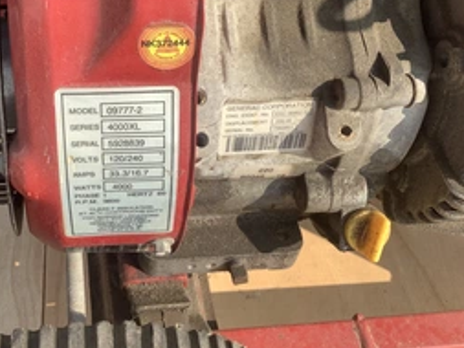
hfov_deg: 38.4
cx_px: 150
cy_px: 123
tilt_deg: -46.8
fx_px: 657
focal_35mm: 49
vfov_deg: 29.5
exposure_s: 1/652
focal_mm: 3.3
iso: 25
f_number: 2.4
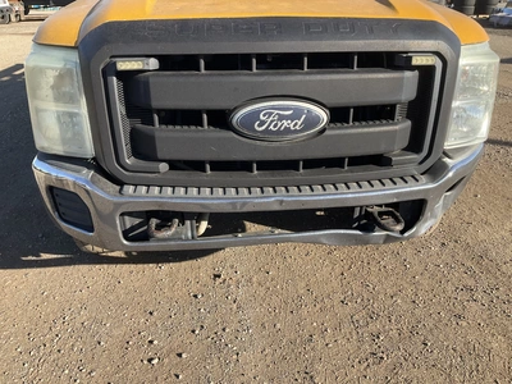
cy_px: 192
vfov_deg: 48.2
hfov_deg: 61.7
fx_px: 429
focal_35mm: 29
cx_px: 256
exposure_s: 1/674
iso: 25
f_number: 1.8
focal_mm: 3
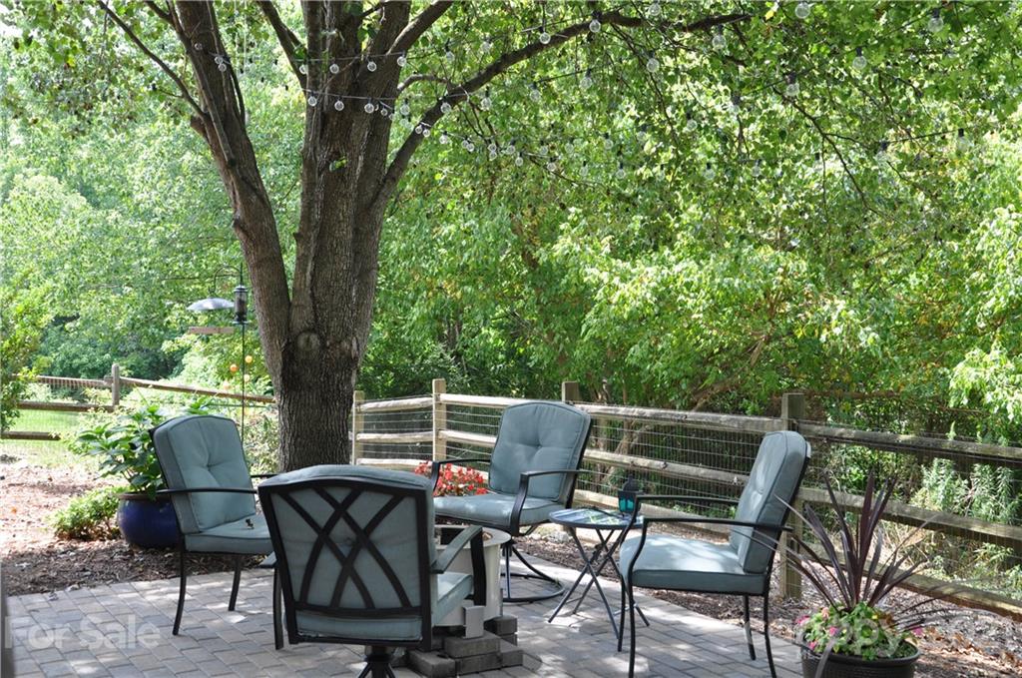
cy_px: 339
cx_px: 511
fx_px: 1190
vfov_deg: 31.8
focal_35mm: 42
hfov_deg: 46.5
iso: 200
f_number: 7.1
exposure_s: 1/50
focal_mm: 28
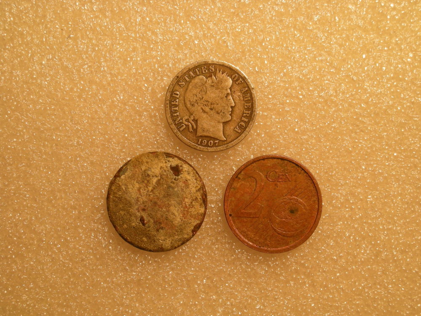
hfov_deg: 25.7
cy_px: 158
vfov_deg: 19.4
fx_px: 924
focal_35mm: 76
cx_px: 210
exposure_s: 1/55.4
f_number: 3.9
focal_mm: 12.3
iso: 96
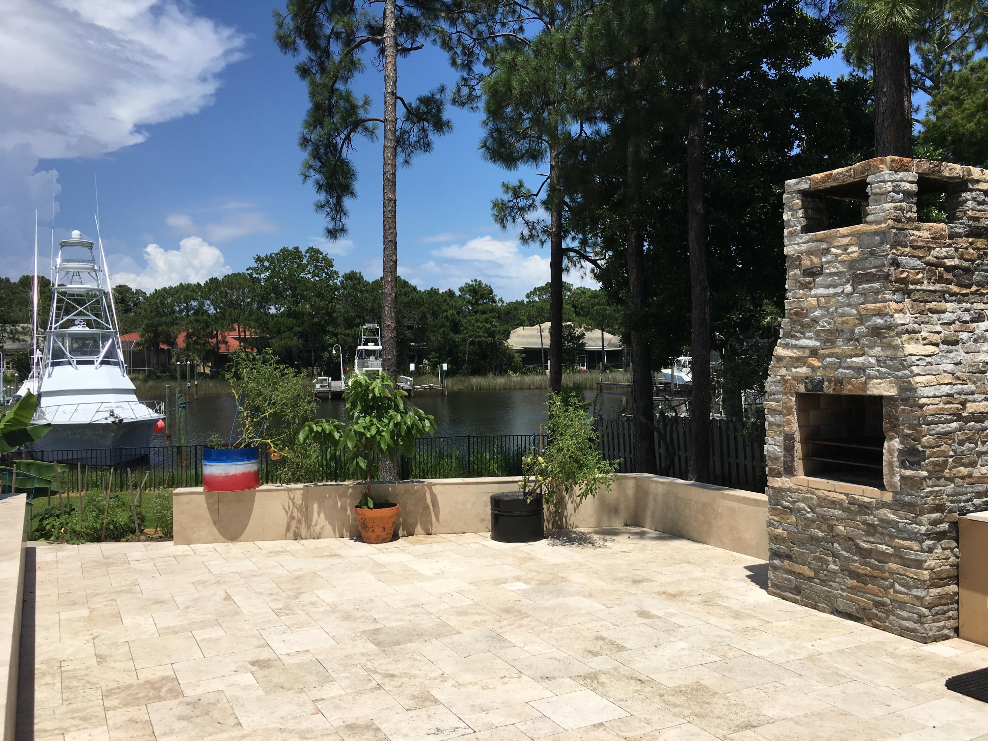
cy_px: 370
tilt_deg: +0.9
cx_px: 494
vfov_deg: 48.2
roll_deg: +0.5
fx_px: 828
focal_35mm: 29
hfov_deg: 61.7
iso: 25
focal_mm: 4.15
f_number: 2.2
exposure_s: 1/2959
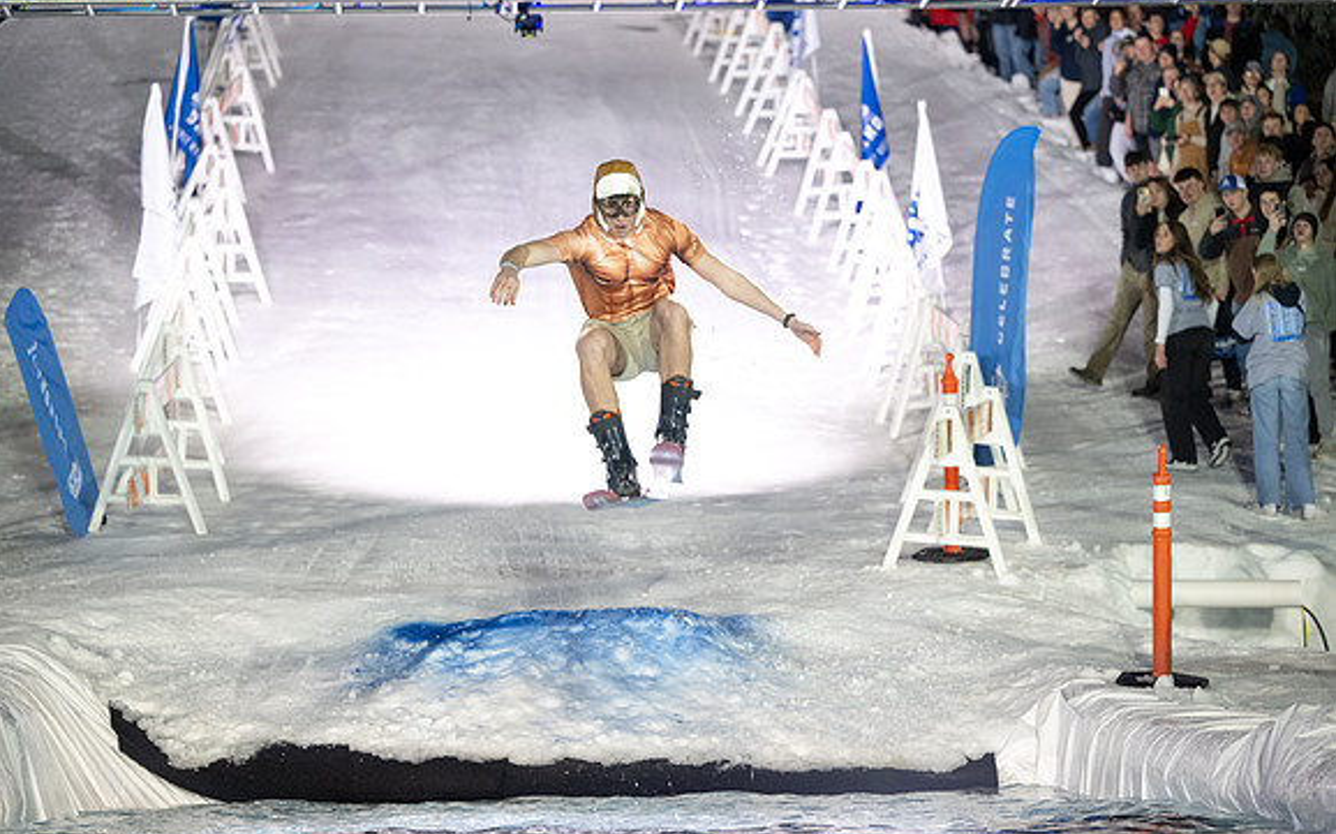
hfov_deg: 15.7
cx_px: 668
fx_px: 4842
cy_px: 403
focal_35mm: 133
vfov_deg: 9.9
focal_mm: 130
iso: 1600
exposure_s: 1/250
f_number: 2.8
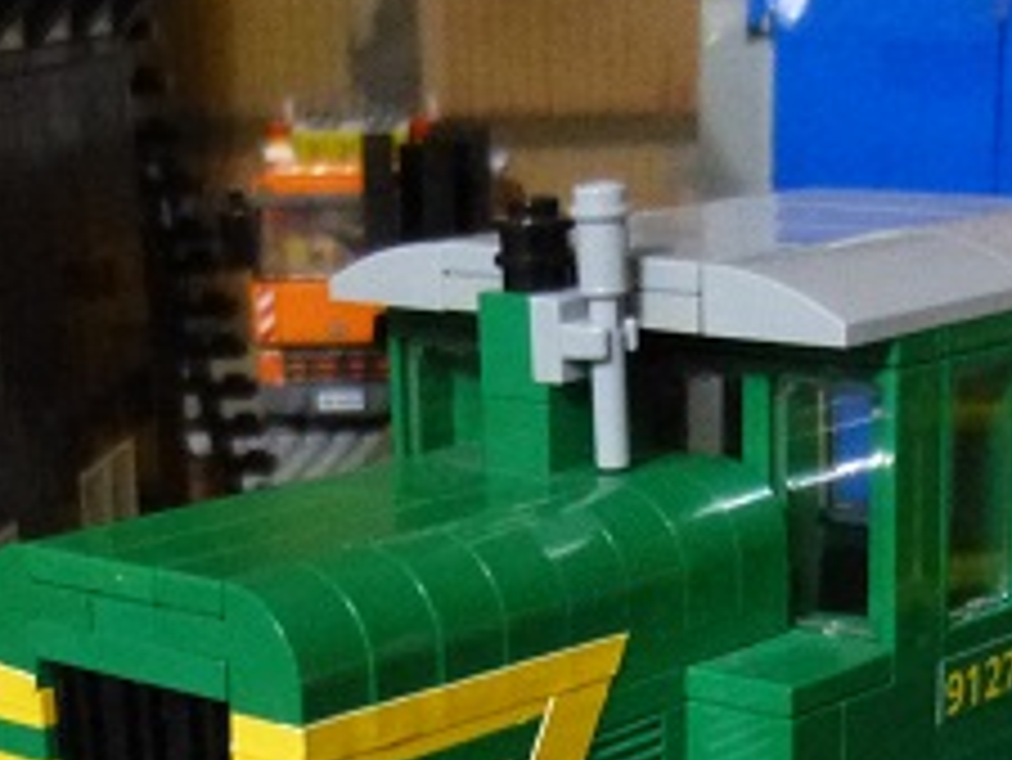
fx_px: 2603
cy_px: 922
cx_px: 607
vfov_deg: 15.9
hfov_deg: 22.0
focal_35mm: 89
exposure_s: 1/8
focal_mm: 4.5
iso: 1250
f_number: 3.1
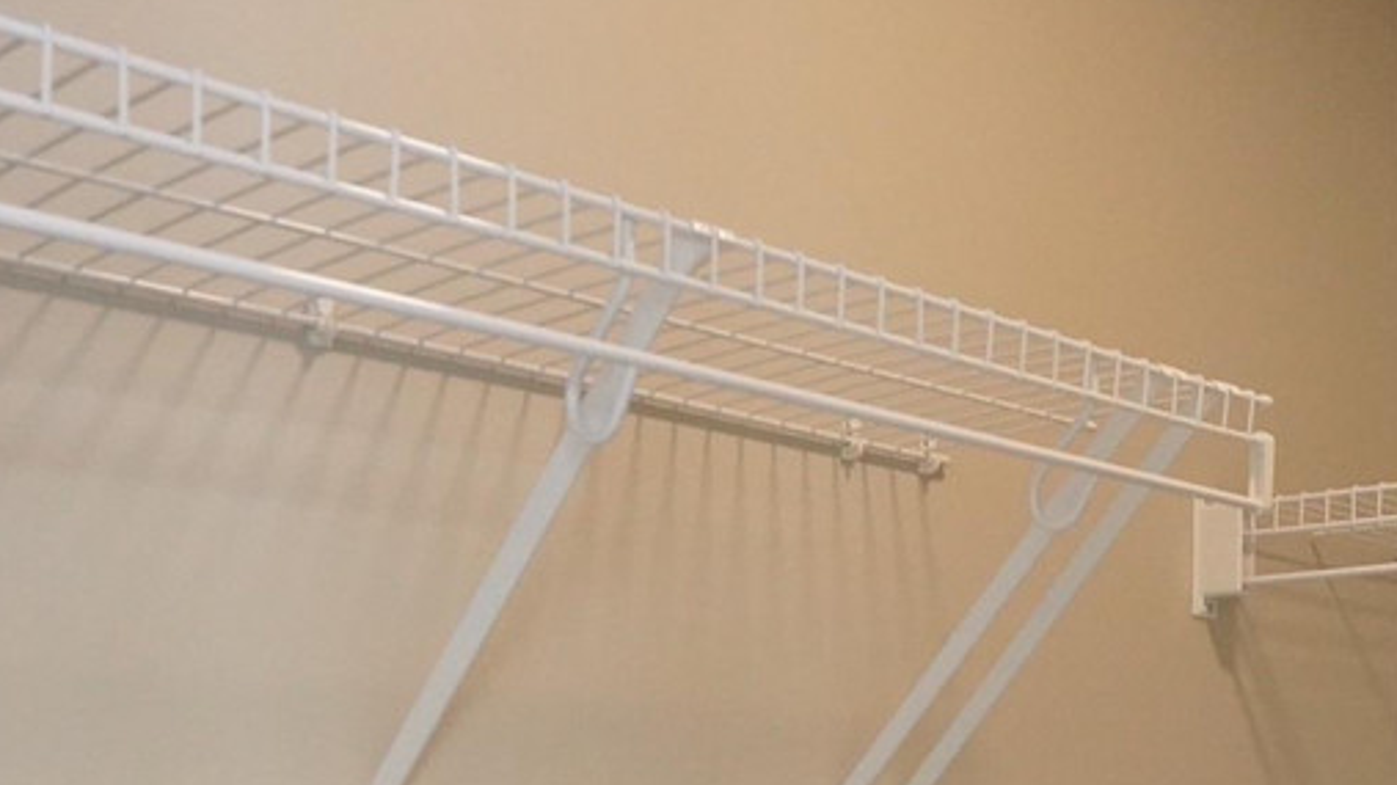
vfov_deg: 22.5
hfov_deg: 38.3
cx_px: 1273
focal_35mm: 50
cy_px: 884
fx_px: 1852
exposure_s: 1/640
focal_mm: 14
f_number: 5.6
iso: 10000
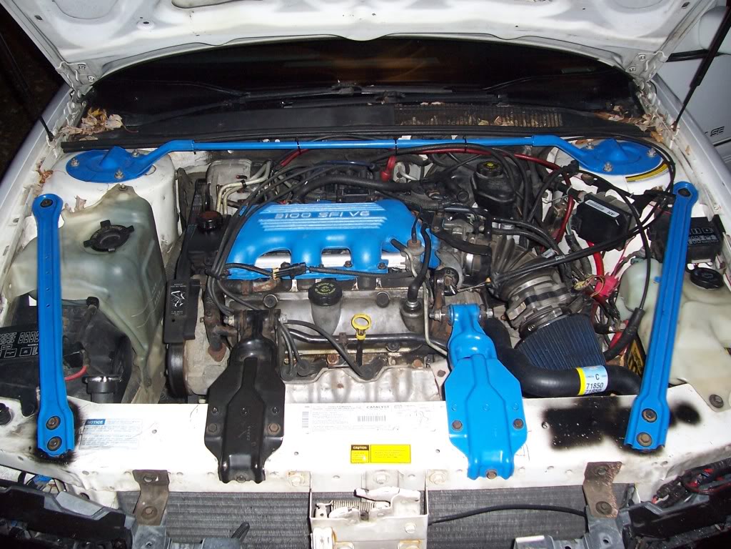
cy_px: 274
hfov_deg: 54.0
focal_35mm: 34
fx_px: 718
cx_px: 366
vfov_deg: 41.8
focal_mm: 5.6
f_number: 2.7
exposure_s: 1/2
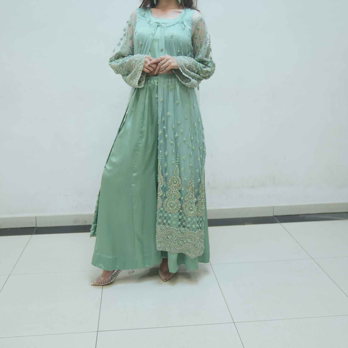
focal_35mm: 40
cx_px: 172
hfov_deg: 41.9
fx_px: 455
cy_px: 152
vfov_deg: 41.8
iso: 500
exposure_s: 1/100
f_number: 2.8
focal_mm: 31
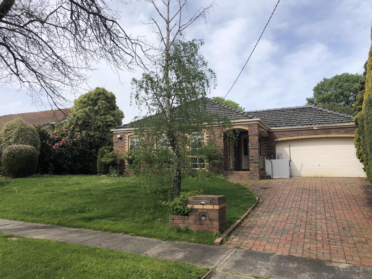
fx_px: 301
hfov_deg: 63.4
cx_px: 186
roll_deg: +0.0
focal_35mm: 28
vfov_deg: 49.7
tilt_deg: +5.9
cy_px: 140
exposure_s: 1/1869
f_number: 1.8
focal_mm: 3.99
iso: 20
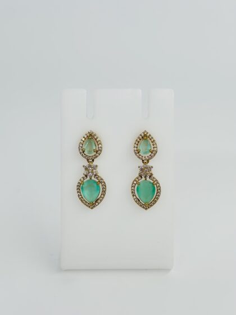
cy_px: 158
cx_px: 118
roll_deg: -1.0
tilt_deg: -22.8
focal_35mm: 48
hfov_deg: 30.3
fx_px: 436
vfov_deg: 39.7
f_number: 1.78
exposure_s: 1/1376
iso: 80
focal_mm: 6.86
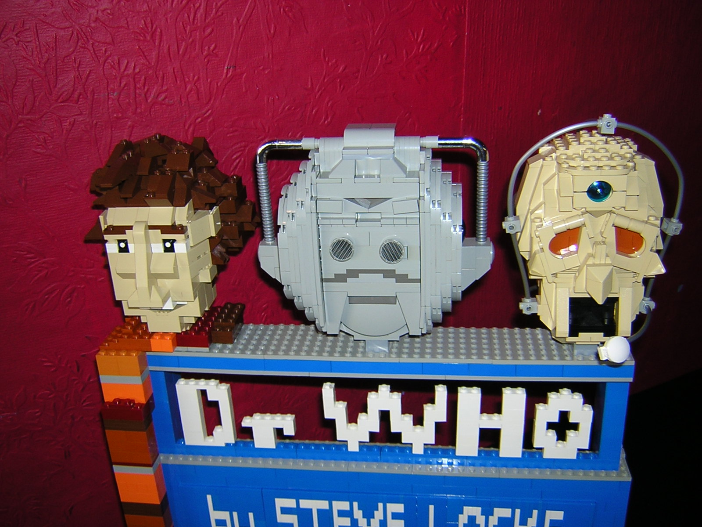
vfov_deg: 39.7
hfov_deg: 51.4
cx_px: 351
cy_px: 264
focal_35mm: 36
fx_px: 730
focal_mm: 4.7
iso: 100
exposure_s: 1/60.1
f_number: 2.6
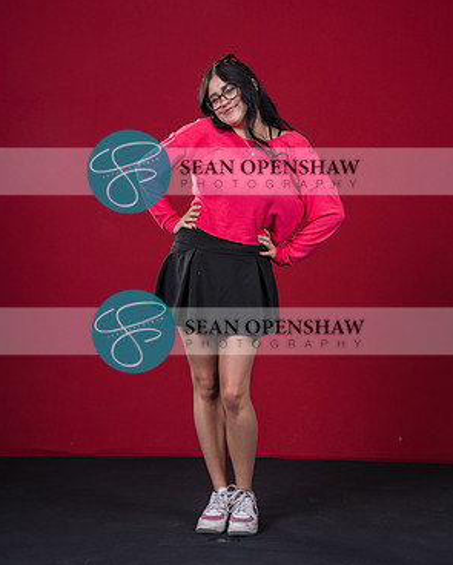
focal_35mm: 76
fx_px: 1272
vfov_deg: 25.0
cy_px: 241
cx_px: 227
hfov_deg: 20.2
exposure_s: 1/160
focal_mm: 66.3
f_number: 5
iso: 125
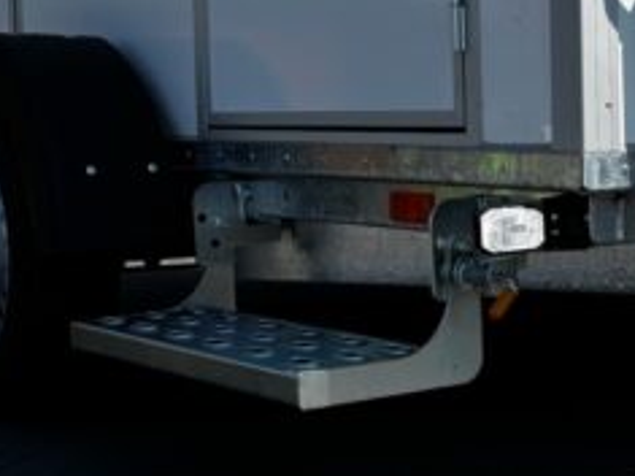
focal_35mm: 85
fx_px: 1558
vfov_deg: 17.3
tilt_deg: -5.5
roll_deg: +0.4
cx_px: 713
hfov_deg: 21.7
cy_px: 249
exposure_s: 1/3937
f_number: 1.6
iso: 50
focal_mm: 5.96
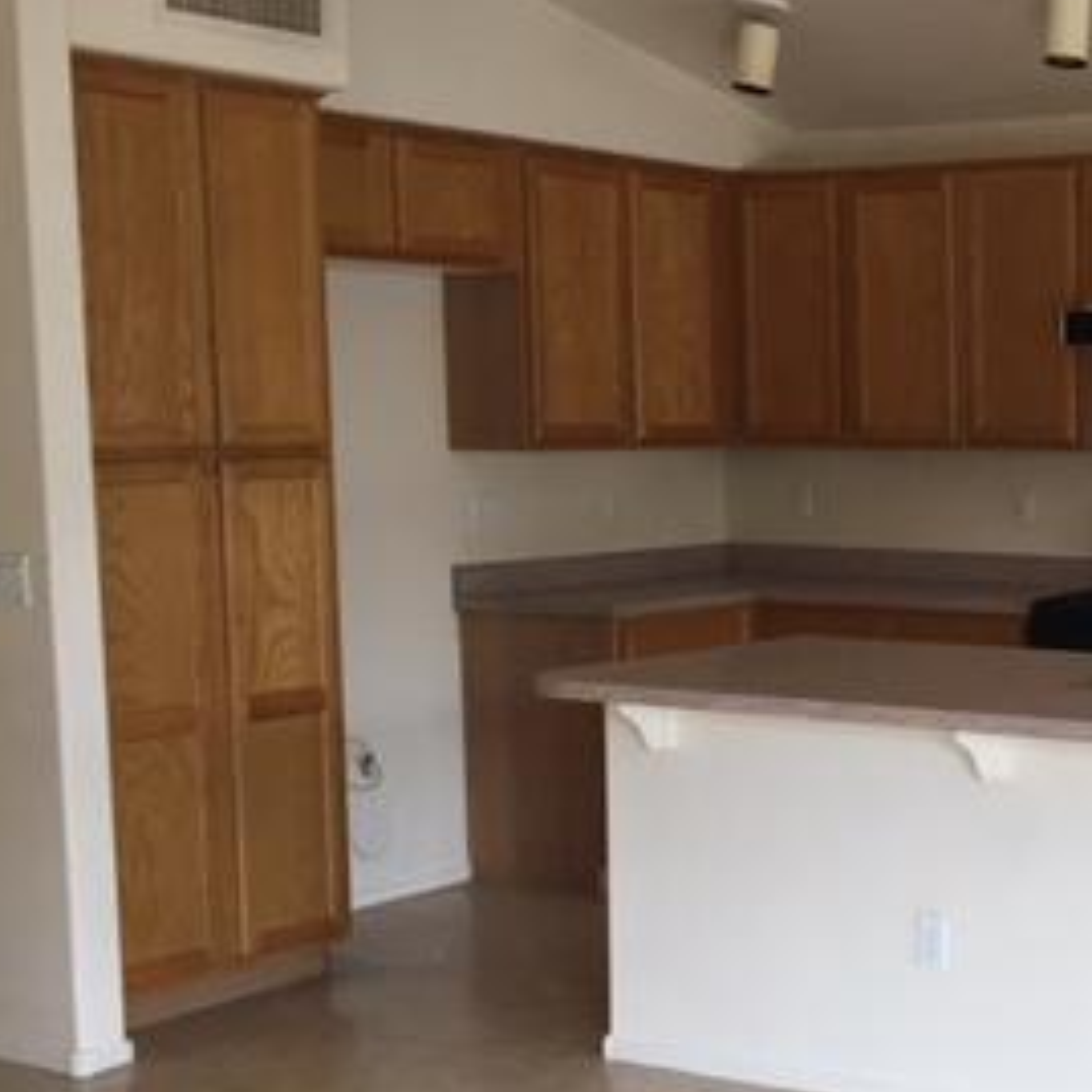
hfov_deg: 26.2
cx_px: 1165
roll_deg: +1.0
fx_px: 2177
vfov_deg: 28.1
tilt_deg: -6.4
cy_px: 645
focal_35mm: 61
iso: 25
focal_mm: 4.15
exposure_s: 1/40
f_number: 2.2
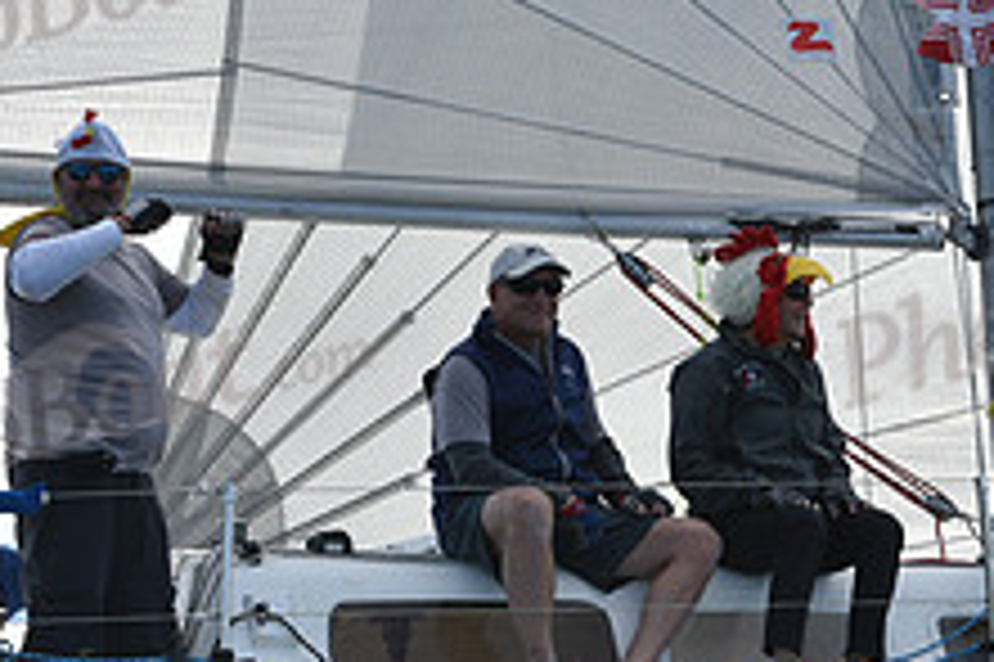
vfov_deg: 7.4
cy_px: 588
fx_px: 5077
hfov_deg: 11.2
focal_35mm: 184
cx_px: 607
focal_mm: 70
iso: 320
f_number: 9
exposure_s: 1/1000
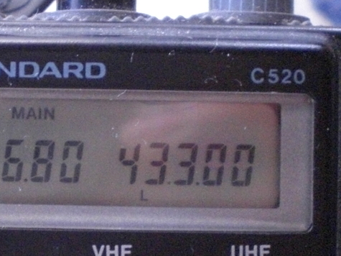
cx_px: 55
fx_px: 945
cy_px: 134
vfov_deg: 15.4
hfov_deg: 20.2
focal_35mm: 96
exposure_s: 1/25
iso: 800
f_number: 3.1
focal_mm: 6.3
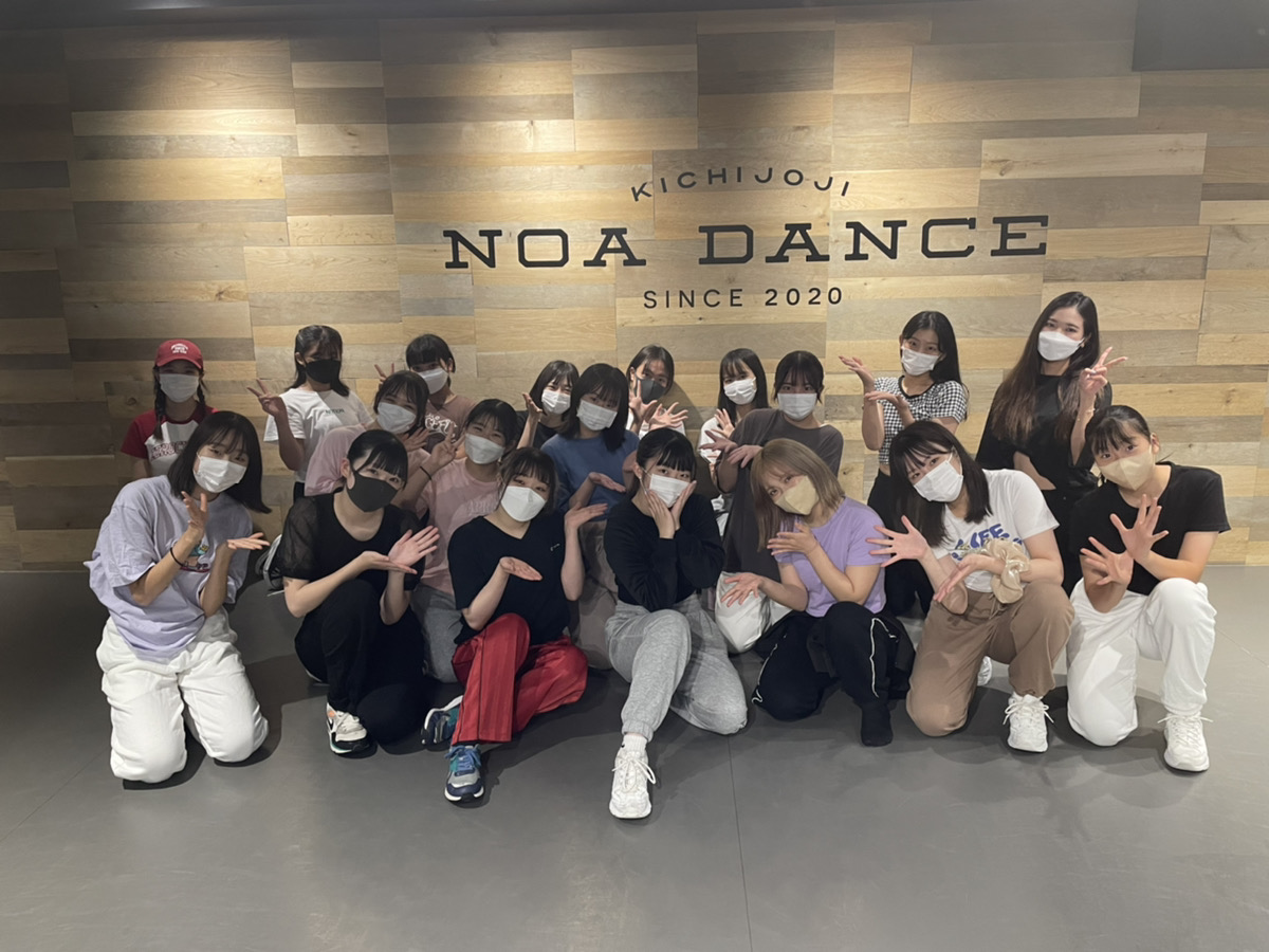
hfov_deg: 67.3
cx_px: 634
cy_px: 476
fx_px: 953
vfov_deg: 53.1
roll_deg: +1.7
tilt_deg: -12.1
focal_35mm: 26
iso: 160
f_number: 1.6
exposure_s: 1/50
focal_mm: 4.2
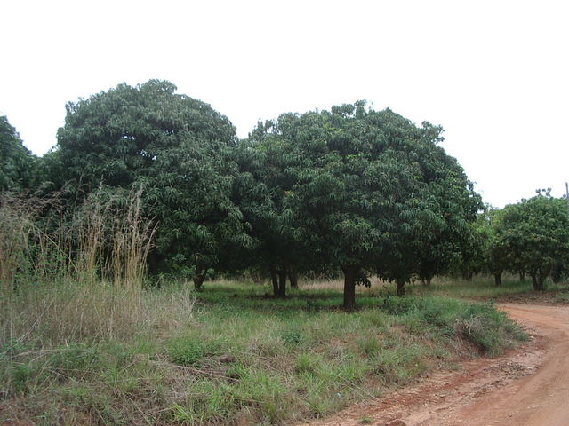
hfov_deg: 49.0
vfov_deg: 37.7
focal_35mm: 38
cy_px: 213
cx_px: 284
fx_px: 625
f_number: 4.8
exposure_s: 1/100
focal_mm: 5.8
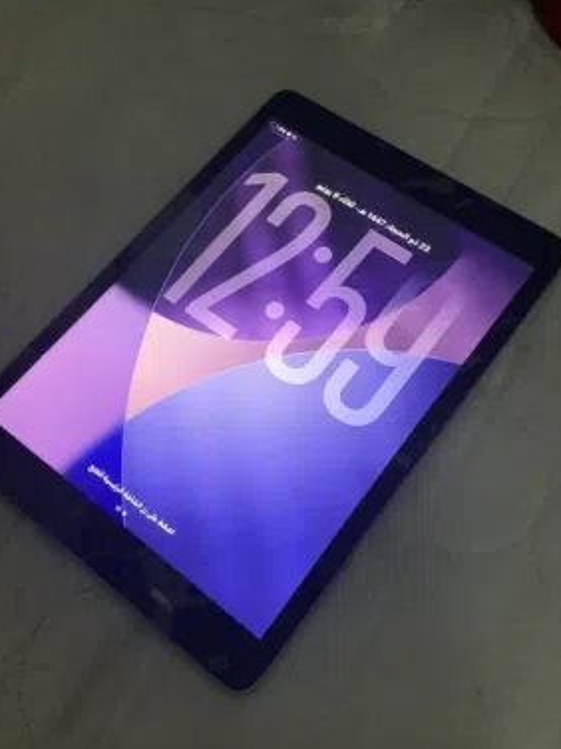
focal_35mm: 33
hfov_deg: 42.9
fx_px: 713
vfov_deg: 55.4
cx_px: 269
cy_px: 376
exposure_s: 1/50
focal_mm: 3.3
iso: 125
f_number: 2.4
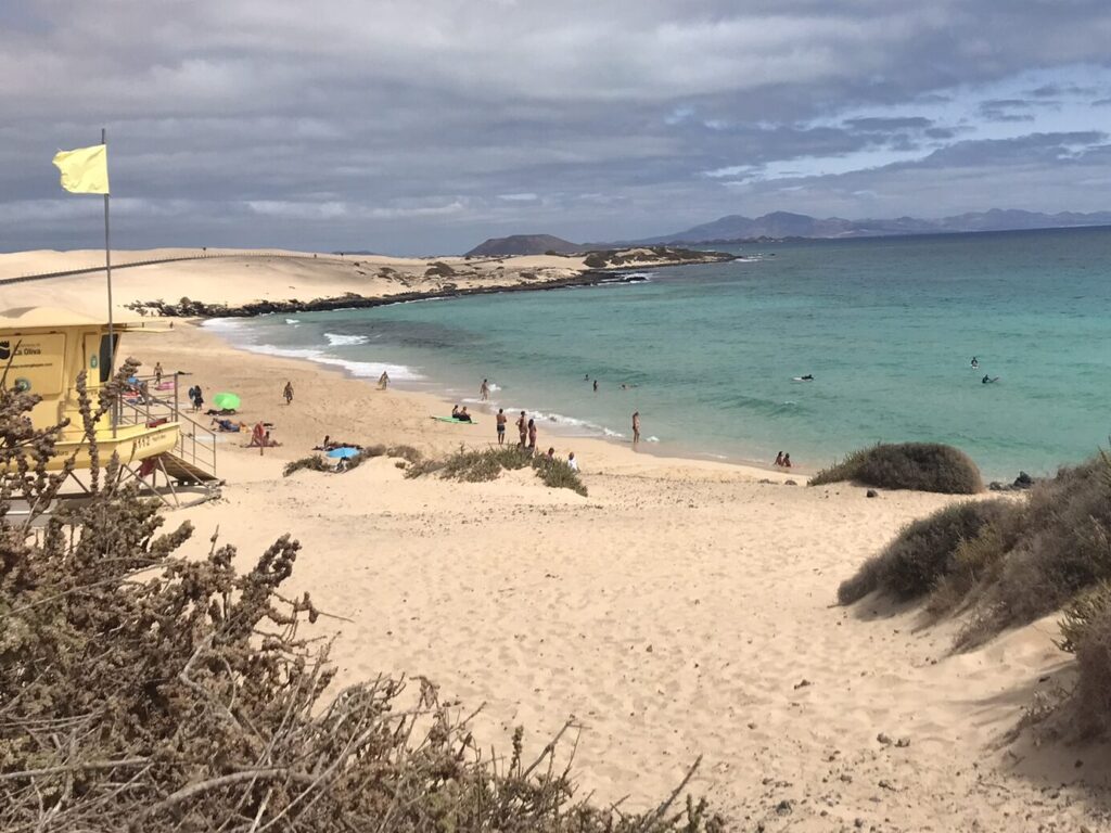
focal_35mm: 28
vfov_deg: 49.7
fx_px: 899
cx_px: 556
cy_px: 416
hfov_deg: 63.4
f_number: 1.8
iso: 20
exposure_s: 1/5988
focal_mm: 3.99
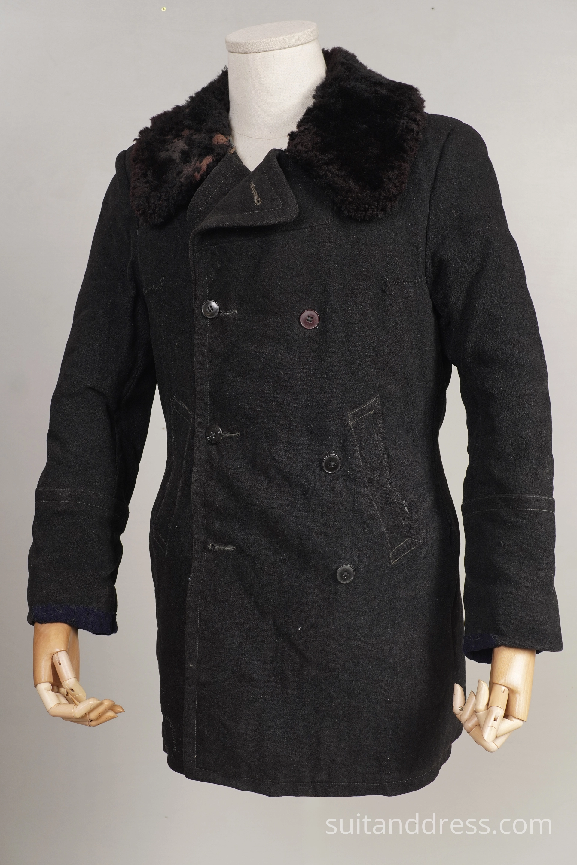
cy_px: 432
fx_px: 1154
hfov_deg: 28.1
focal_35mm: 48
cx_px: 288
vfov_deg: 41.1
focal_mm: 32
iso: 250
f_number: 6.3
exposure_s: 1/13
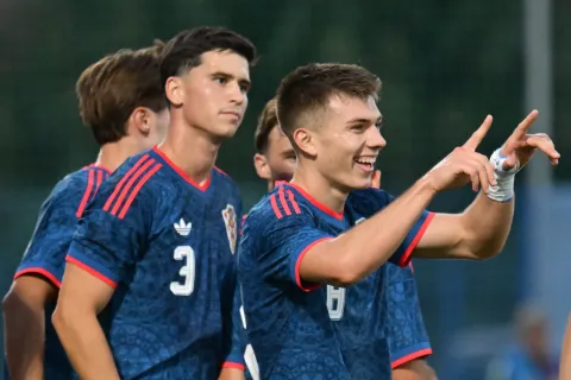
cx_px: 286
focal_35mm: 900
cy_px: 190
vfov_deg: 1.5
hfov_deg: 2.3
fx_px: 14274
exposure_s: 1/800
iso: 6400
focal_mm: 600
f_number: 6.3
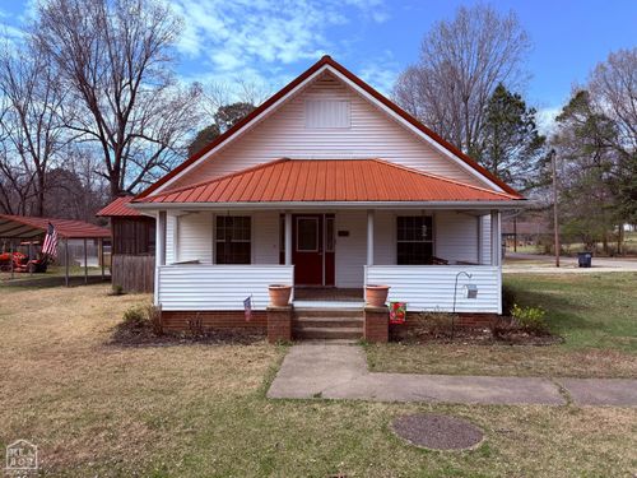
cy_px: 239
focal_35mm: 24
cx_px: 318
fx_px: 442
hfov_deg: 71.6
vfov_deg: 56.8
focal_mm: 6.76
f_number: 1.78
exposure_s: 1/3584
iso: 80
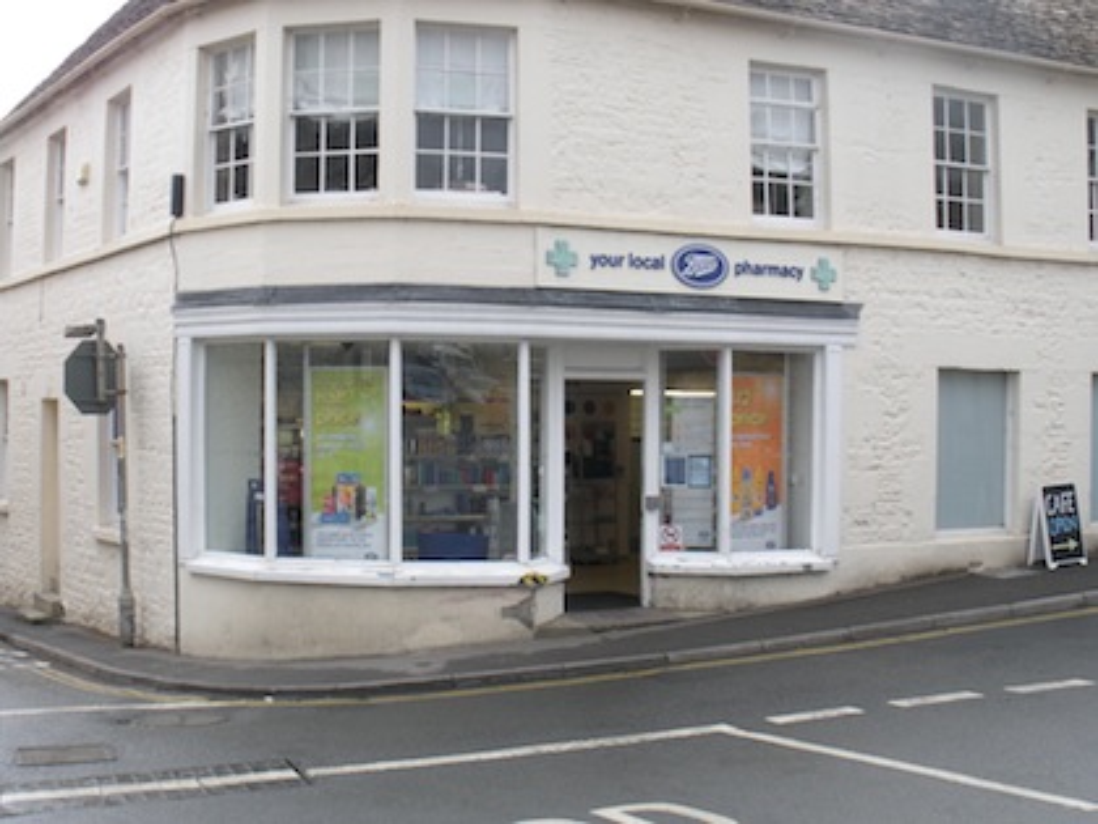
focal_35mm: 52
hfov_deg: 36.8
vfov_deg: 28.0
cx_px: 549
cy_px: 412
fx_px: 1649
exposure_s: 1/96.5
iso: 64
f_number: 4.4
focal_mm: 9.1
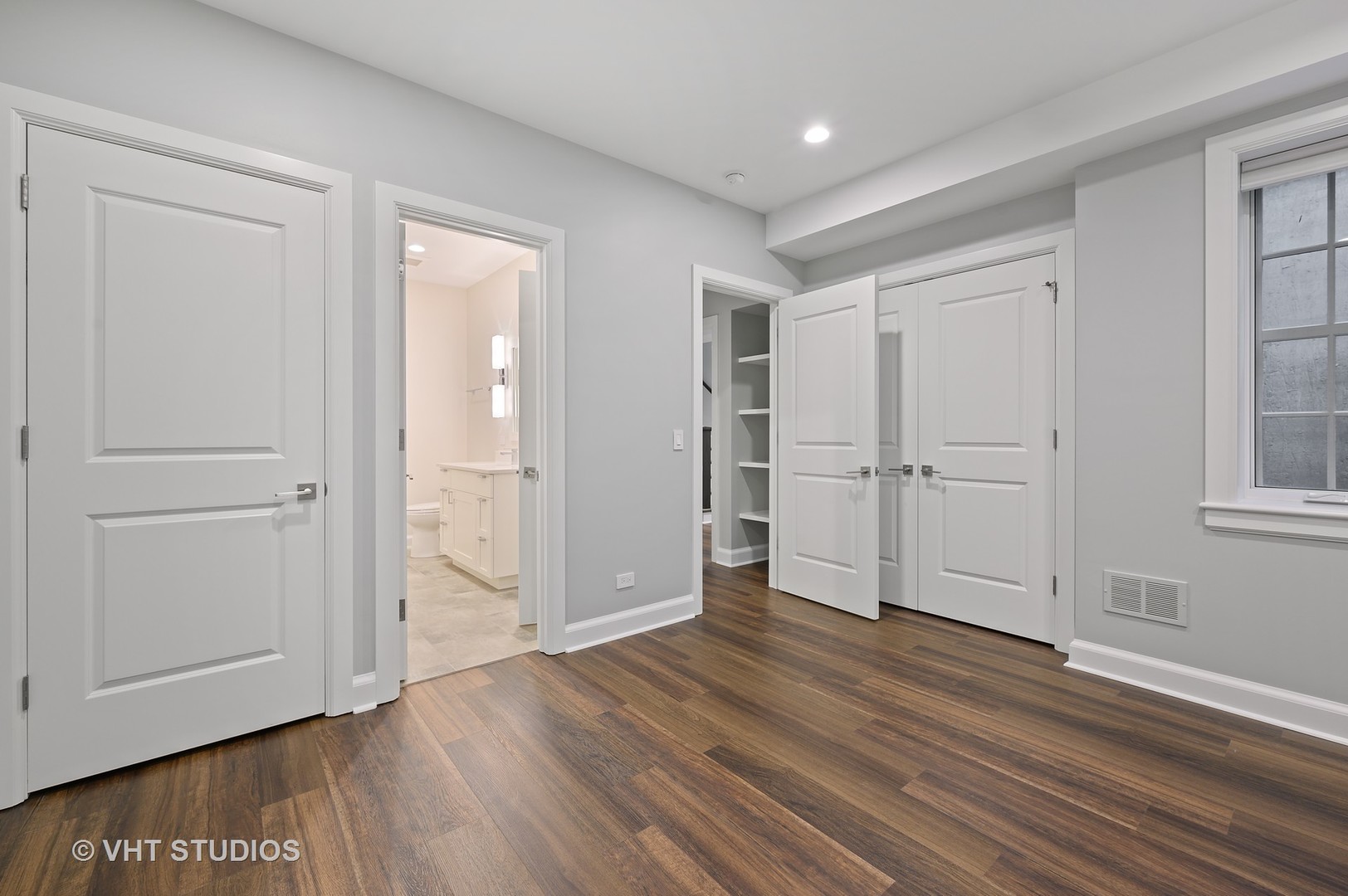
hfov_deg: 100.4
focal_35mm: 15
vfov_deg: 77.2
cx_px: 674
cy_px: 448
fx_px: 561
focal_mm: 15
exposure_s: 1
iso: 200
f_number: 8
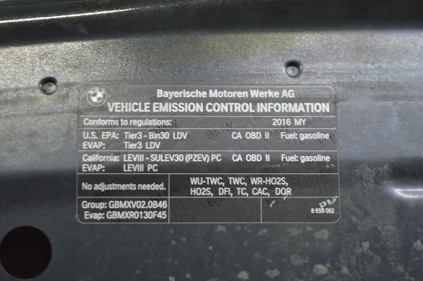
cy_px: 140
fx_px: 969
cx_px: 212
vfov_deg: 16.5
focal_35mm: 82
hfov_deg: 24.6
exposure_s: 1/20
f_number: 5.6
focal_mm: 55
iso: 400
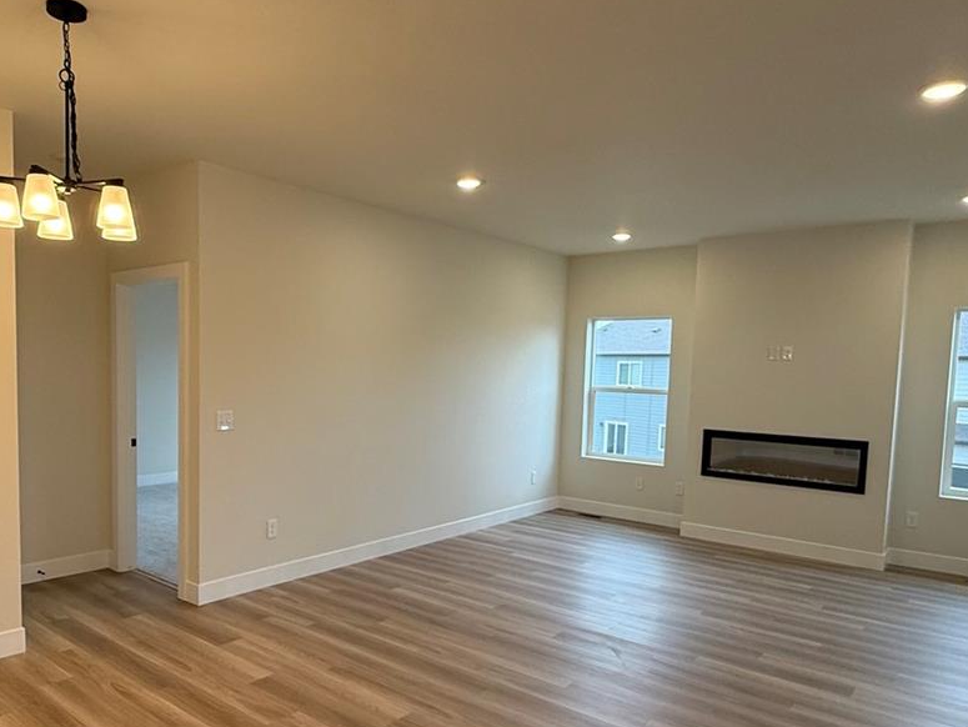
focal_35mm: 26
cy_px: 420
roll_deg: -1.3
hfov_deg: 66.5
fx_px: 727
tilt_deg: -3.5
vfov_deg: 52.9
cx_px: 376
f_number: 2.2
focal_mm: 2.22
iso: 200
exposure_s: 1/120
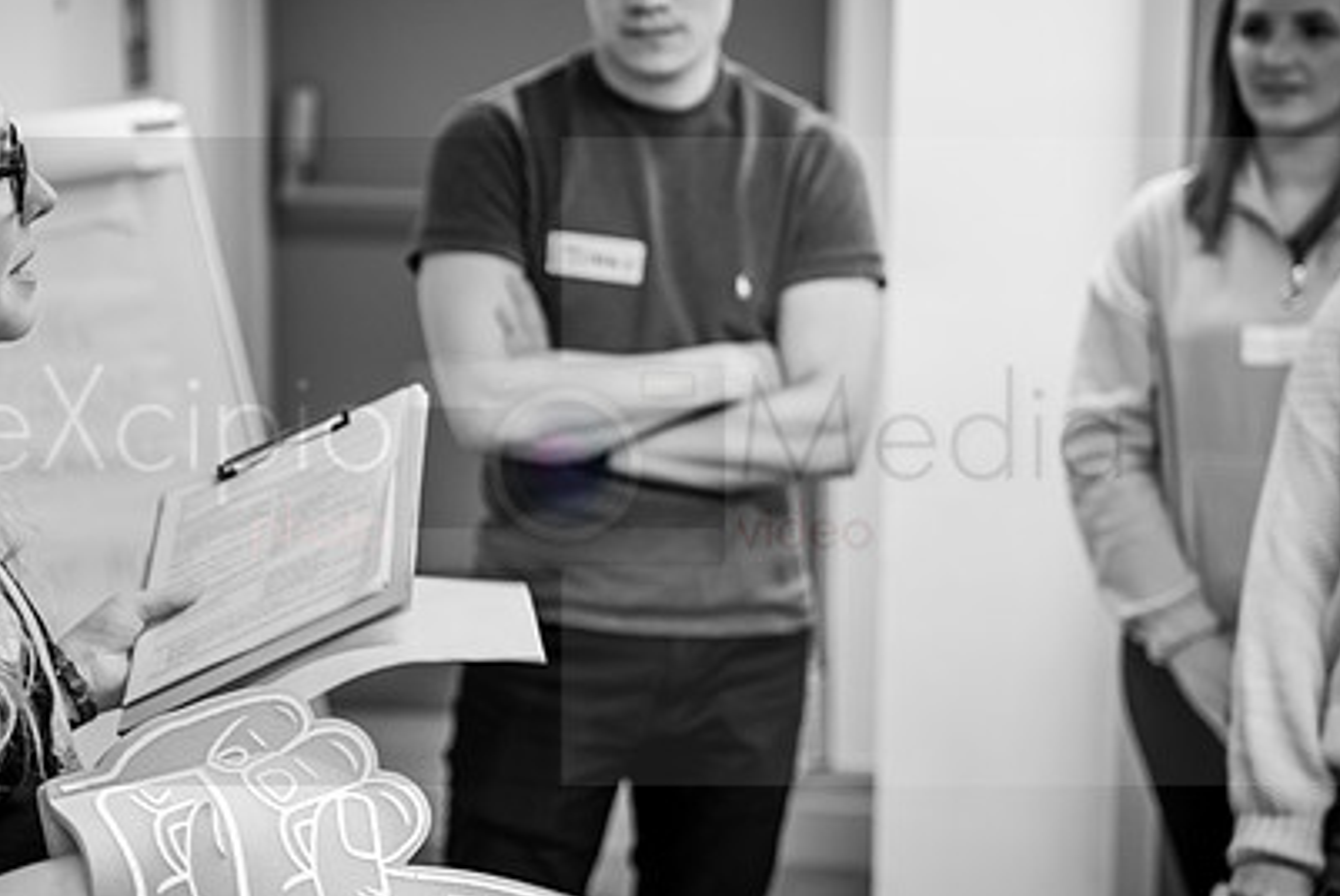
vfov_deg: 13.8
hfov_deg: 20.6
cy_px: 460
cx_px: 572
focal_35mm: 99
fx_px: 3688
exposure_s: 1/60
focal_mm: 68
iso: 800
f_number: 2.8
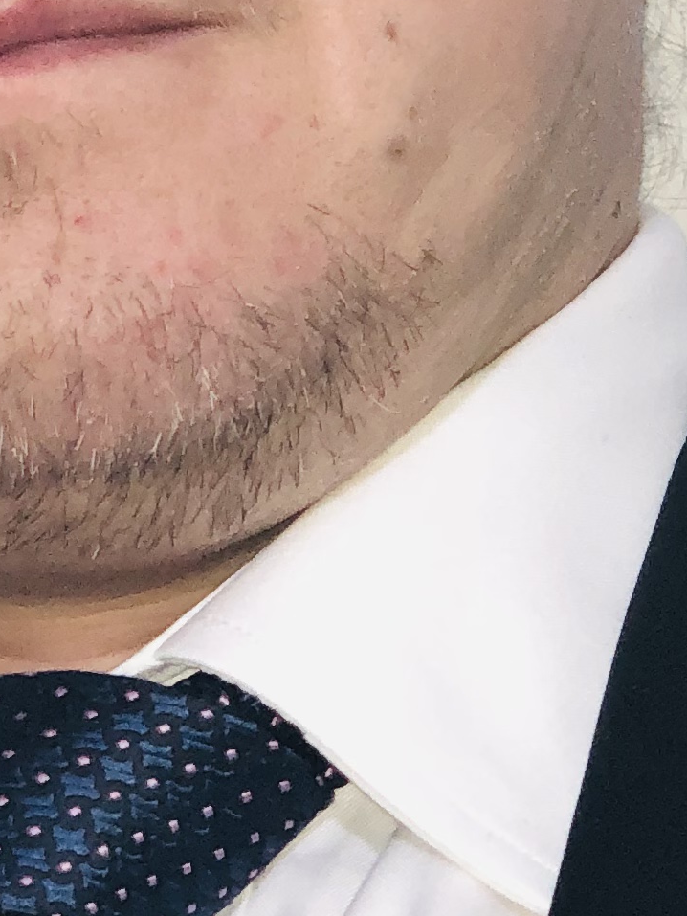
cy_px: -26
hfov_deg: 6.8
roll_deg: +2.8
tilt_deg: +11.8
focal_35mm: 219
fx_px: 5794
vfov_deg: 9.0
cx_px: 196
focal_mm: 6
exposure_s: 1/33
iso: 50
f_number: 2.4
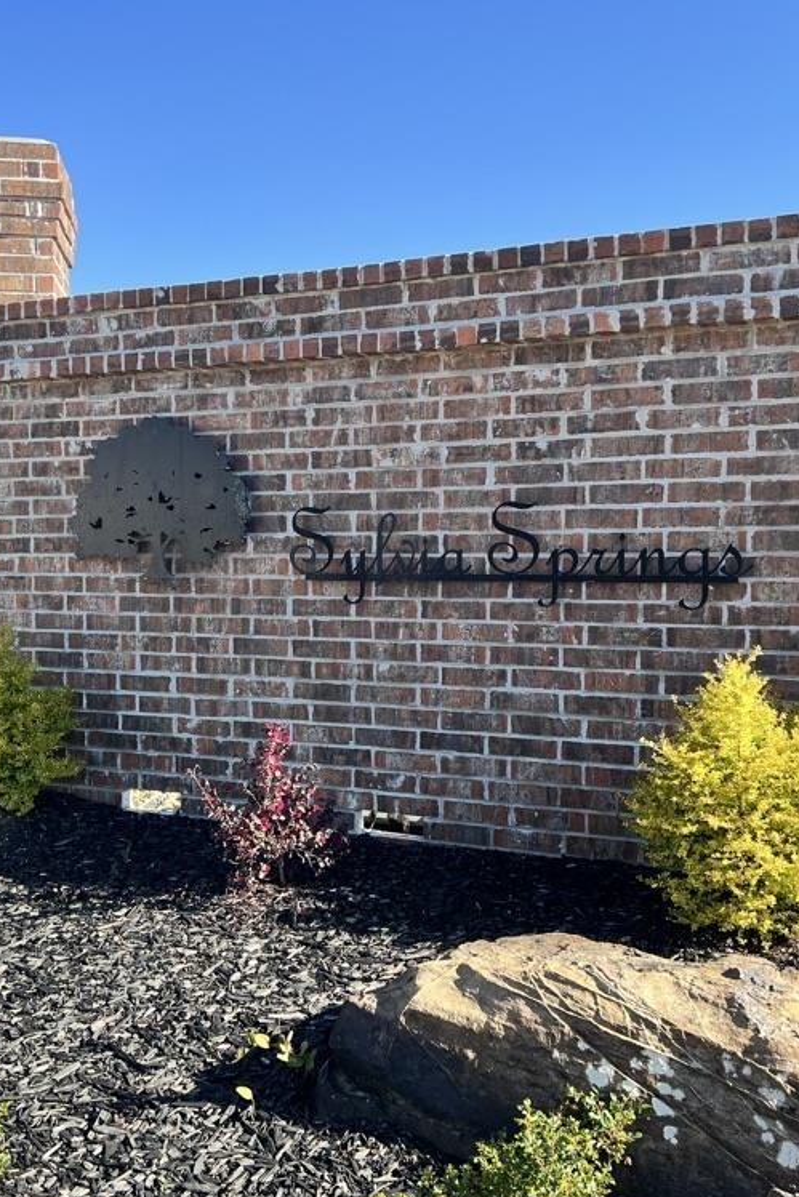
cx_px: 341
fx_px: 1231
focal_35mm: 37
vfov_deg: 51.9
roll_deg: +0.5
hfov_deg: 35.9
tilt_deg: -3.4
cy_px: 600
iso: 50
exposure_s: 1/1621
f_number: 1.5
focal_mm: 5.7
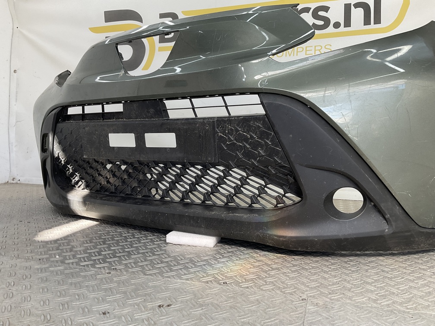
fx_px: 364
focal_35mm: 29
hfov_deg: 61.7
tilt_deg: -1.2
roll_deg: +0.0
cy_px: 163
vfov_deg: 48.2
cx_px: 218
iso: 25
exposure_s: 1/120
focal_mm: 3
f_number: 1.8
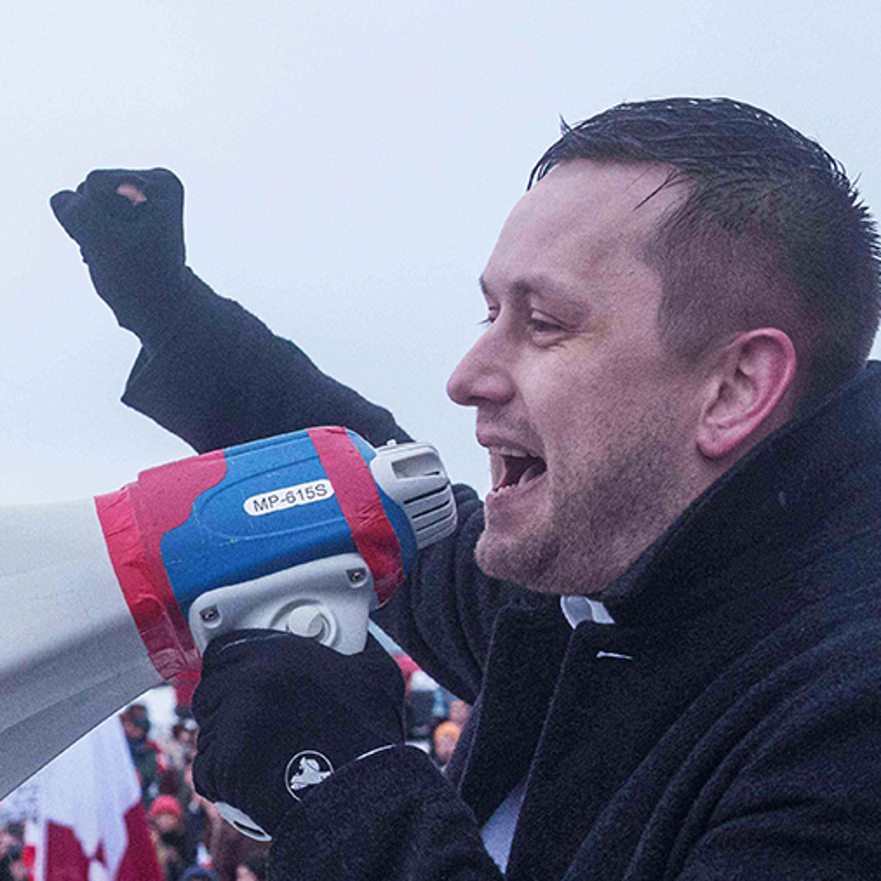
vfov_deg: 20.5
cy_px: 678
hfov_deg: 19.5
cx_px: -148
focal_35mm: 84
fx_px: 2419
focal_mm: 25
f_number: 4
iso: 1250
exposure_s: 1/640
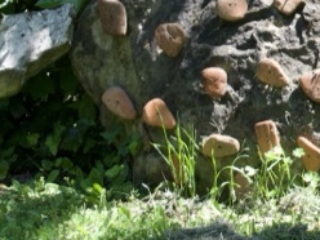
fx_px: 1840
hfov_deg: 9.7
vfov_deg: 7.3
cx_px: 423
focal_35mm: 199
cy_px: -123
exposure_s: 1/100
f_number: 5
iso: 100
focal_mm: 38
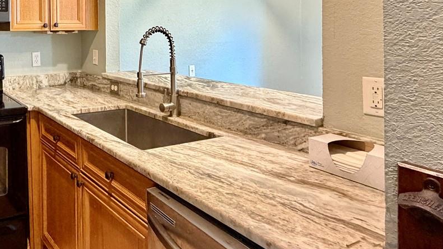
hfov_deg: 55.9
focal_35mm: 31
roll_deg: +0.4
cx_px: 62
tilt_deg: -0.2
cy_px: 30
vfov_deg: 35.8
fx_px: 364
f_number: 2.2
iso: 500
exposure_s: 1/60
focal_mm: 2.22
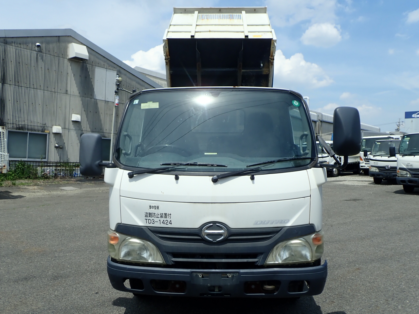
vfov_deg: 46.8
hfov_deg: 60.0
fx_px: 363
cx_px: 210
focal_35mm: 30
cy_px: 157
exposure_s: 1/160
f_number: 9
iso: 100
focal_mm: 5.5
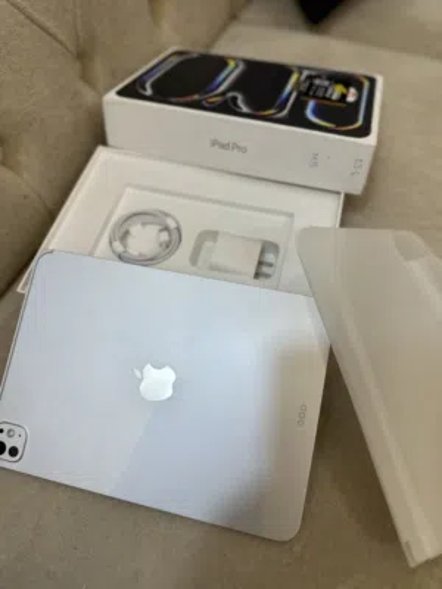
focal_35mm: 24
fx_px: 409
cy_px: 294
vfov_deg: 71.6
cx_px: 221
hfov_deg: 56.8
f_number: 1.78
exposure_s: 1/213
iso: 64
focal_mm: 6.86
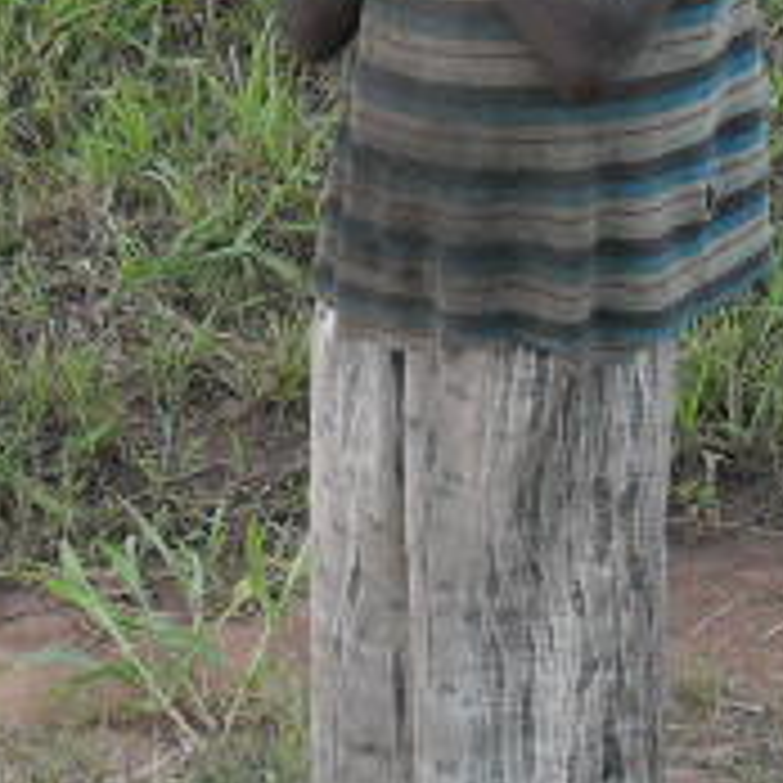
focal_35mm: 114
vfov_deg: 15.3
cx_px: 266
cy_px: 256
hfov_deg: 15.3
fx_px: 2917
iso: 400
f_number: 2.8
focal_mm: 5.7
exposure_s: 1/57
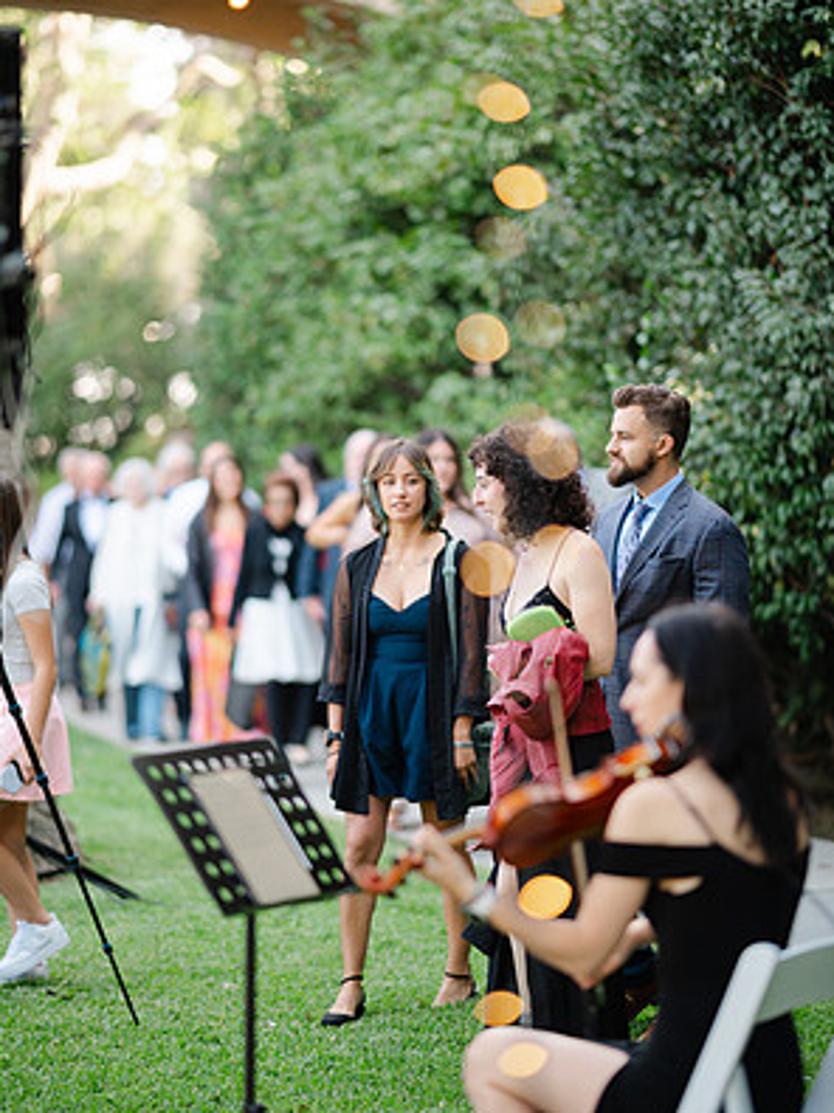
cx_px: 418
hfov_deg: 12.9
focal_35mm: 115
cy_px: 521
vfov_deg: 17.1
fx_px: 3696
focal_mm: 105
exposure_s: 1/800
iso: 160
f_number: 1.4
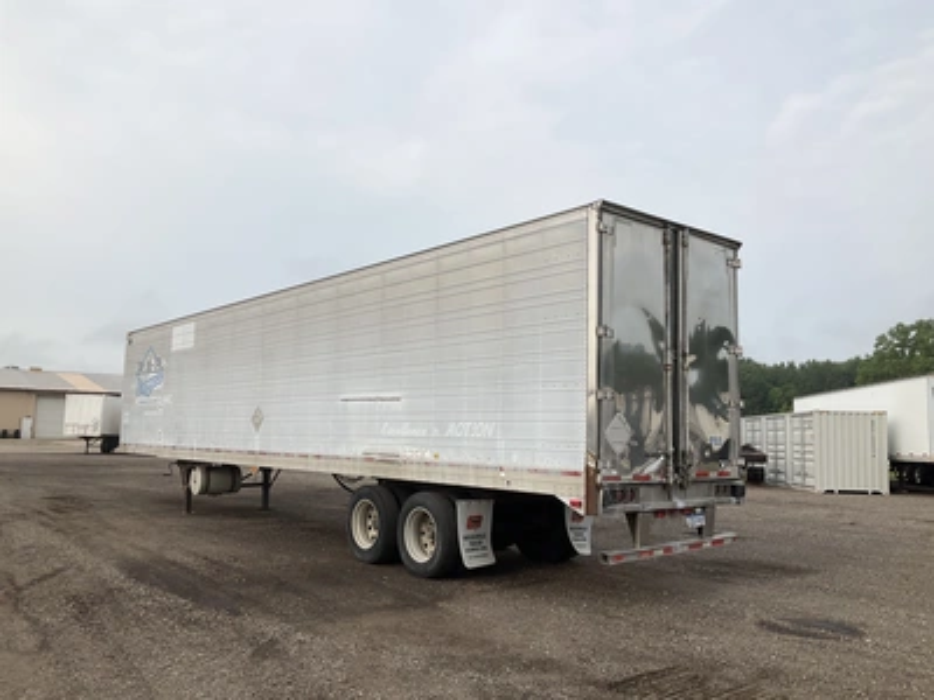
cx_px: 467
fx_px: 782
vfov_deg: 48.2
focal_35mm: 29
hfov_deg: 61.7
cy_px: 350
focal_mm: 3
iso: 25
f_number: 1.8
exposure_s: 1/1534
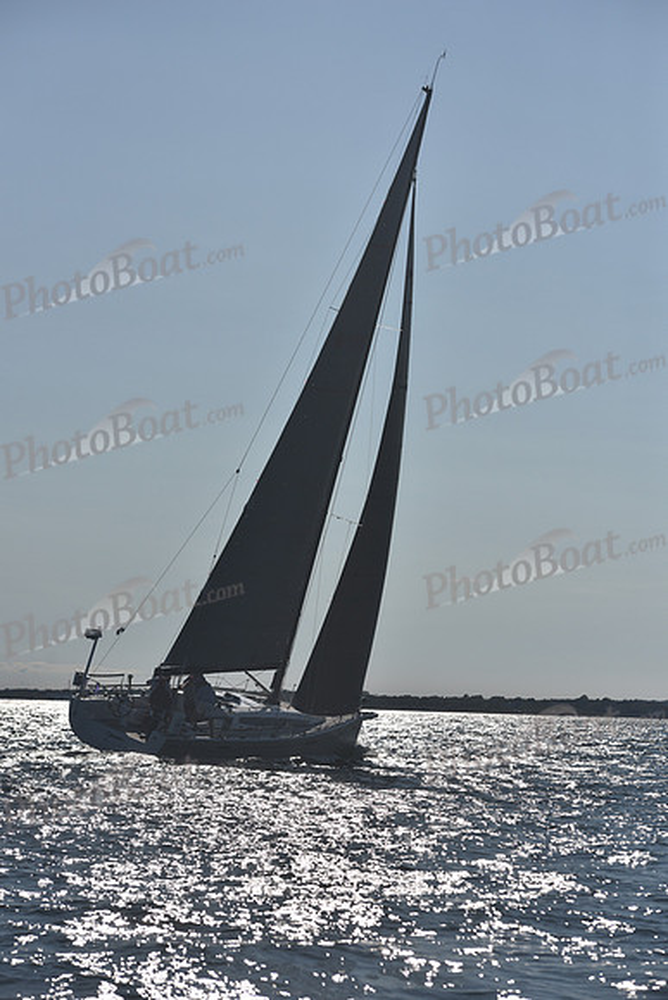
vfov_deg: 20.8
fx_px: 2726
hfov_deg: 14.0
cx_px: 334
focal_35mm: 98
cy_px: 500
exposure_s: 1/4000
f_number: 5.6
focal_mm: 98
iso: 250
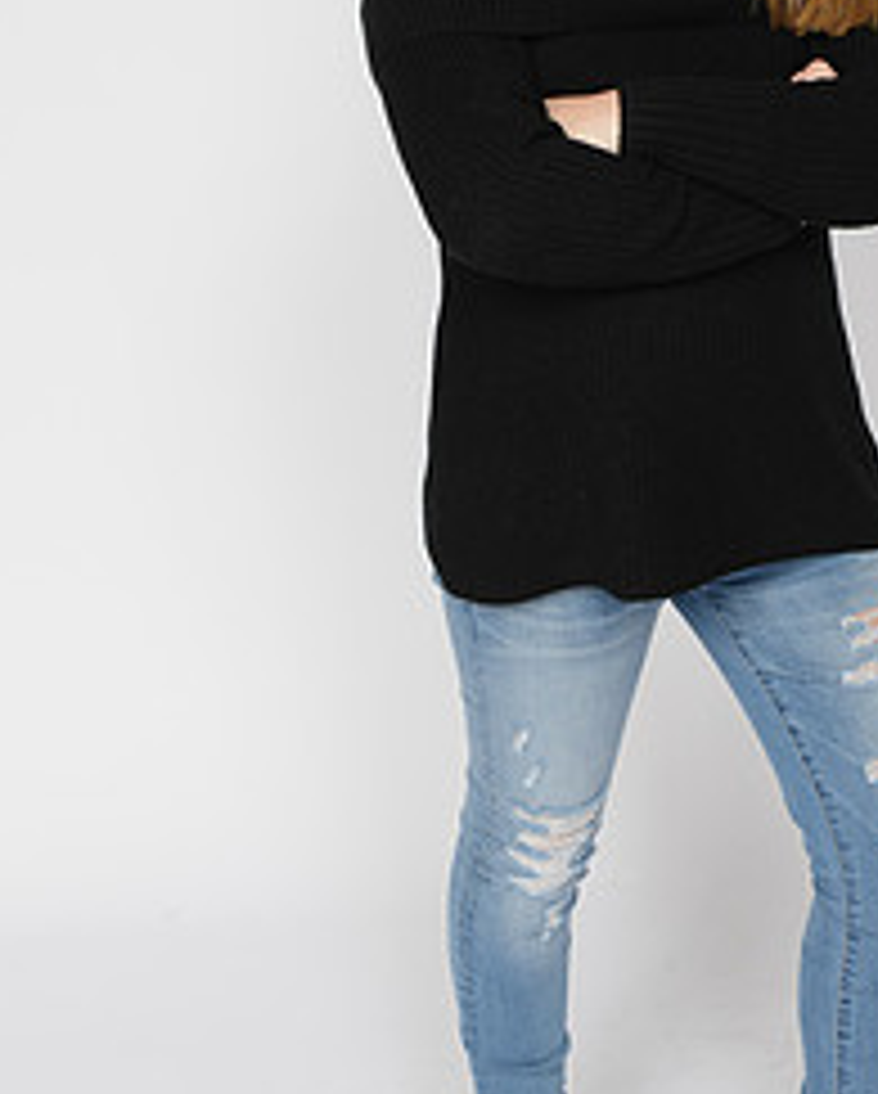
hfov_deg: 18.0
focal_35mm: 85
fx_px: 2756
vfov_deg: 22.3
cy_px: 297
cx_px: 664
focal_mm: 38
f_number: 8
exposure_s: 1/200
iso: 125
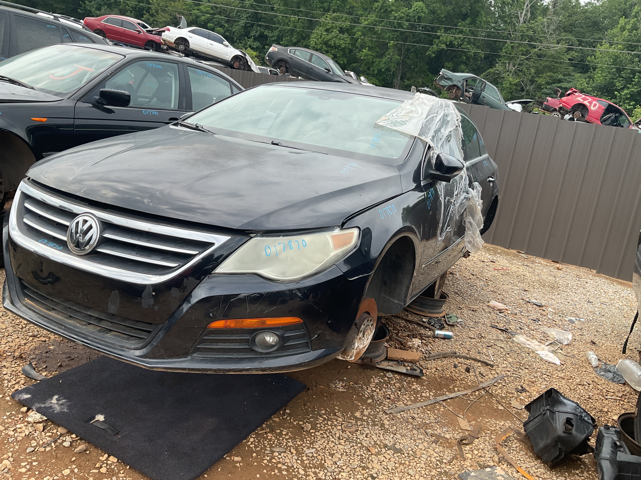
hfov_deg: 61.7
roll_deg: -8.4
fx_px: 537
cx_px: 320
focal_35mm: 29
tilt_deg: -15.0
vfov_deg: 48.2
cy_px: 240
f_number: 1.8
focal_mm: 3
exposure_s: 1/739
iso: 16
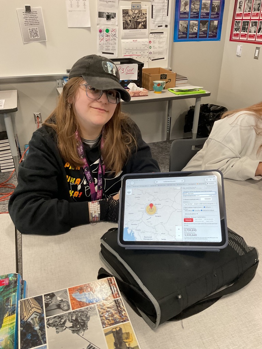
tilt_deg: -27.6
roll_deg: -0.3
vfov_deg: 61.7
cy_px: 174
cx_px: 131
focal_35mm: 29
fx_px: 293
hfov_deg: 48.2
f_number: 1.8
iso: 160
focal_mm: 3
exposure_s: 1/60
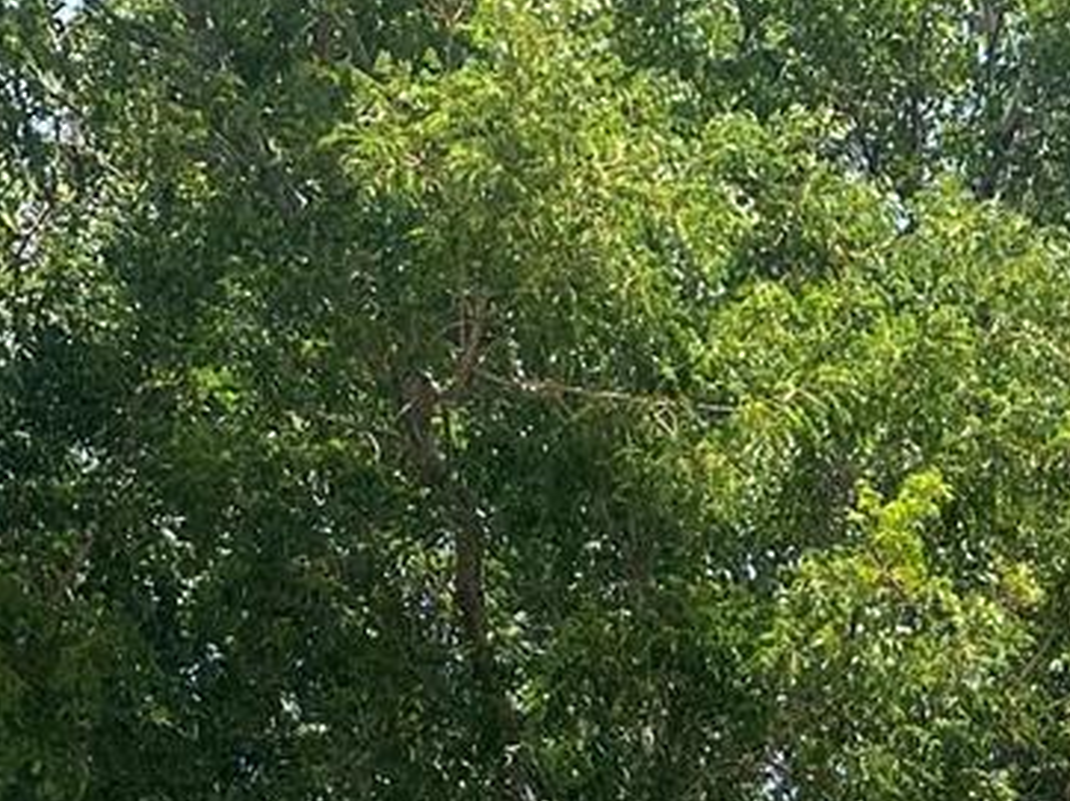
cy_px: 1596
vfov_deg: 11.6
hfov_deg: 15.9
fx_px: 3552
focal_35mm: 115
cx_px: 1558
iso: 32
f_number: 1.8
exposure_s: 1/1429
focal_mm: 4.25
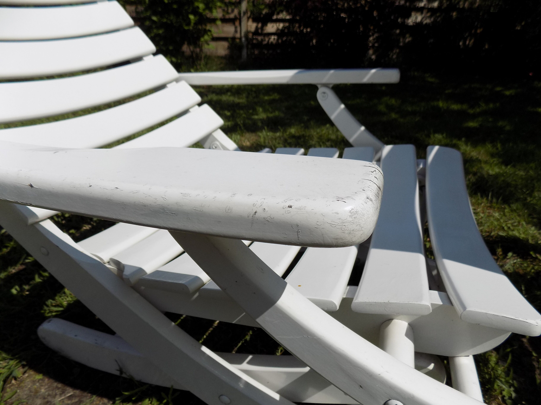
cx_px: 270
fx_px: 359
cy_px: 202
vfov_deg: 58.9
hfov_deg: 73.9
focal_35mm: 23
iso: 80
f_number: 9.9
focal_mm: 4
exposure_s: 1/320
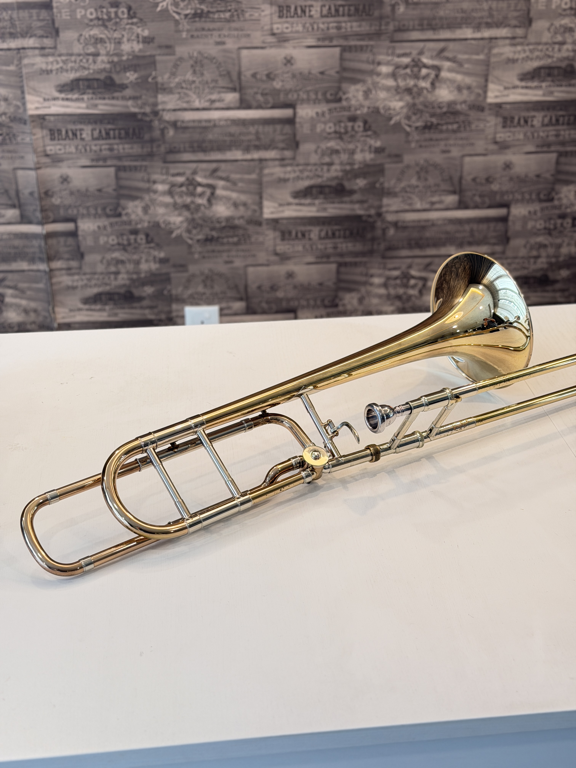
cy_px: 384
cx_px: 288
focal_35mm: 48
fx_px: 1065
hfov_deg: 30.3
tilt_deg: -27.2
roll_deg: +0.5
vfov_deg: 39.7
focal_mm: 6.76
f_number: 1.78
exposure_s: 1/100
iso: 160
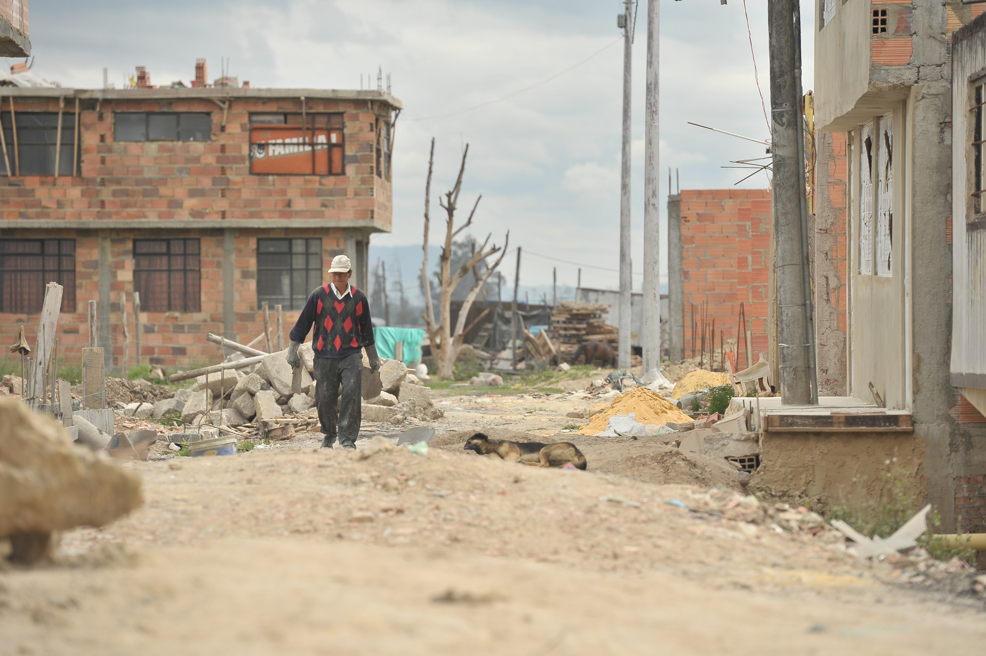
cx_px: 493
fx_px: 4927
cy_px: 328
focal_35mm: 180
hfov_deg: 11.4
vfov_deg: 7.6
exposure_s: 1/1000
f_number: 4.5
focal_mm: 180
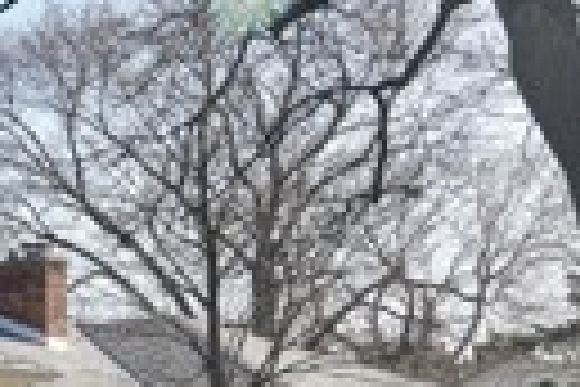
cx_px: -463
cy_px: 353
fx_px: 1434
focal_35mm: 89
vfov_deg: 15.2
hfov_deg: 18.1
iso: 200
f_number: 8
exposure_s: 1/400
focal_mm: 18
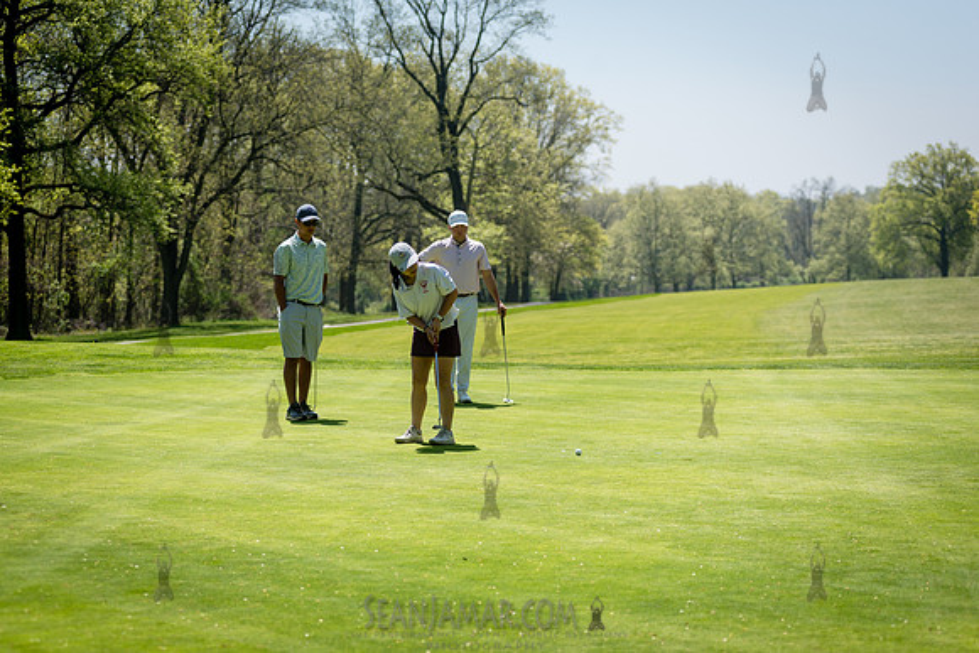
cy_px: 326
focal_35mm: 86
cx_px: 490
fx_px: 2339
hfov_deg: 23.6
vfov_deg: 15.9
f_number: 3.5
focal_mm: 86
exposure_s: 1/1250
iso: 100
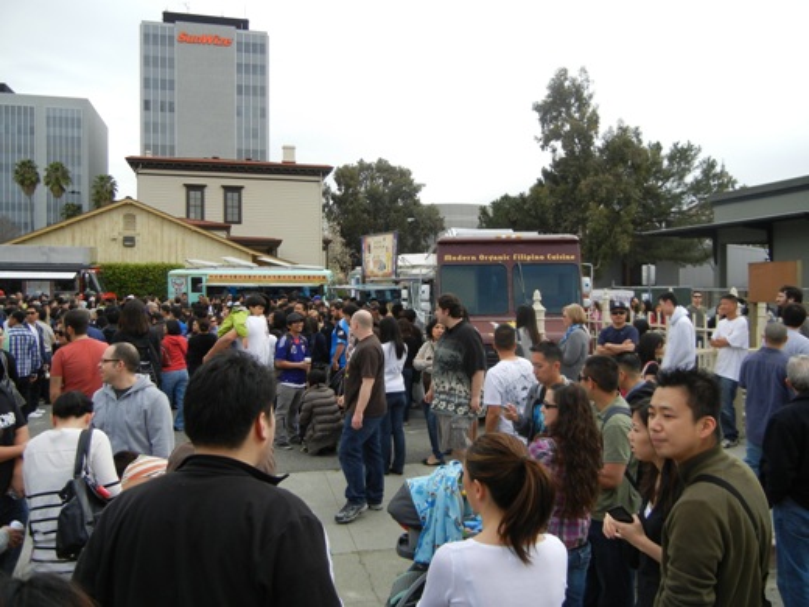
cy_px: 304
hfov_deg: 60.0
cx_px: 404
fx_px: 701
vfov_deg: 46.8
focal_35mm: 30
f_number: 3.5
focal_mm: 5.4
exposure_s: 1/927
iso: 160
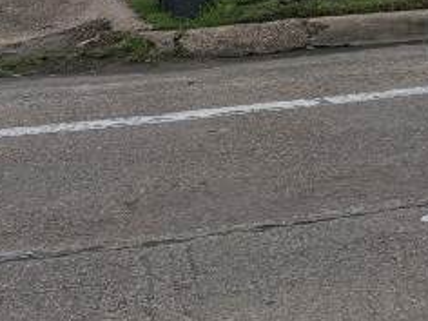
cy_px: -359
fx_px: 1397
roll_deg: -1.8
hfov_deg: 14.2
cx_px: 887
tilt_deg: +3.9
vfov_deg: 11.5
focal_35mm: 113
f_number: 1.6
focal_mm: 5.96
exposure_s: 1/5814
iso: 50
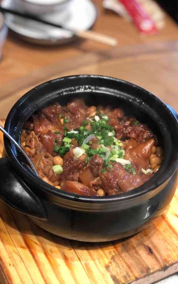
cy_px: 142
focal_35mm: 61
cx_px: 76
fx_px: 473
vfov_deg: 33.5
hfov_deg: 21.3
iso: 125
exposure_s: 1/33
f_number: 2.8
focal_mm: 6.6
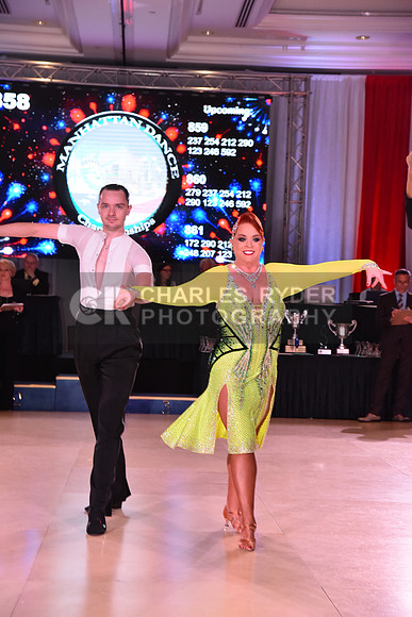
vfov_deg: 24.8
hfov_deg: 16.7
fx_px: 1407
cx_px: 206
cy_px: 308
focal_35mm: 82
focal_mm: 82
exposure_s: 1/320
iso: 2500
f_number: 6.3
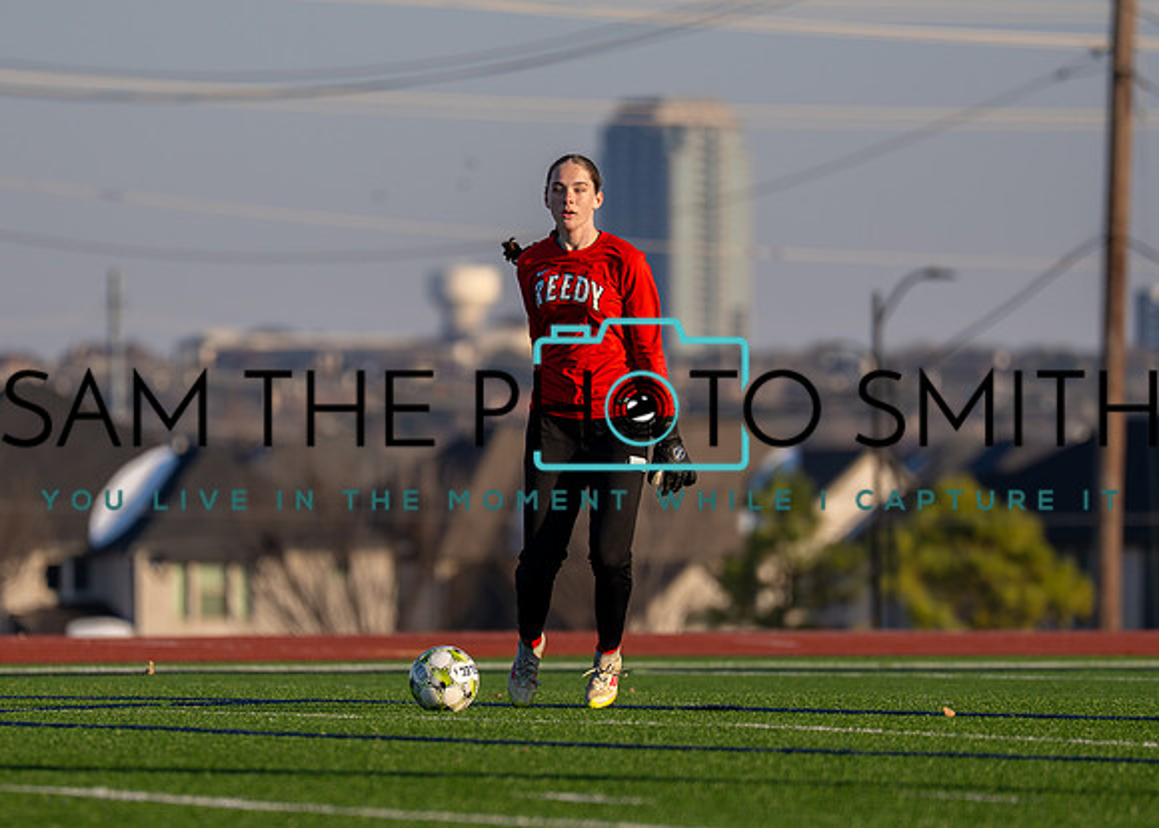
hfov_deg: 5.2
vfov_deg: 3.7
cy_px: 448
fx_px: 12734
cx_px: 539
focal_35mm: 387
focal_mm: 200
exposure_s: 1/3200
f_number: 2.8
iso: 200
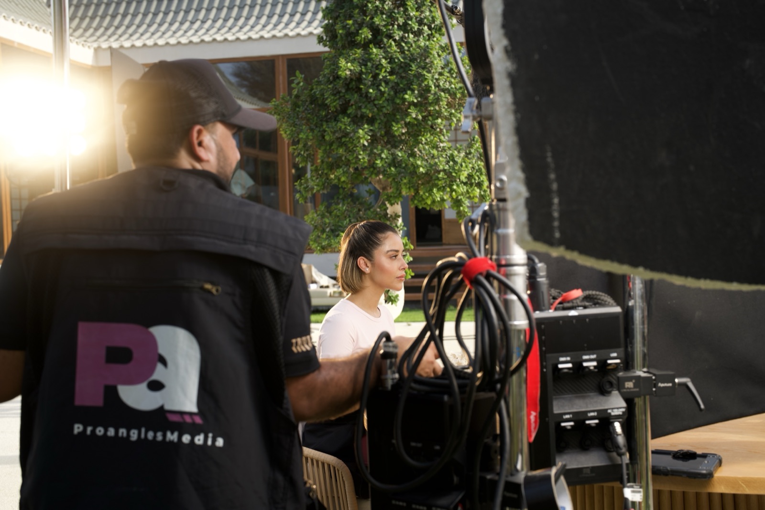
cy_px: 255
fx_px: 1062
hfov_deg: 39.6
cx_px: 382
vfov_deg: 27.0
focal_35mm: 50
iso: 200
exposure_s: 1/200
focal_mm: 50
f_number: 5
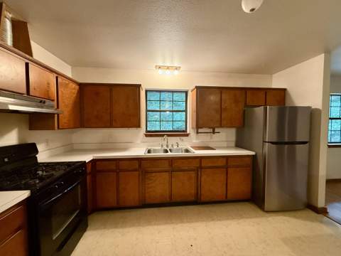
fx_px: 138
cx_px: 170
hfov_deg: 102.1
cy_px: 128
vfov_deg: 85.7
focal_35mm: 14
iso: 500
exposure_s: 1/60
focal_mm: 2.22
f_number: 2.2
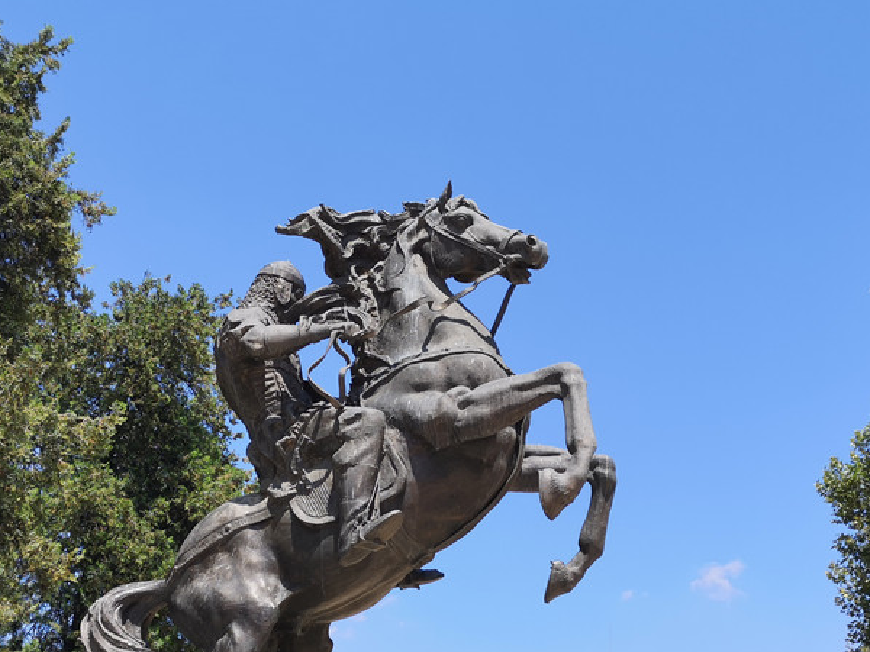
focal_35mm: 48
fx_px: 1206
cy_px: 506
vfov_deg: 29.7
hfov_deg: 39.3
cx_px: 311
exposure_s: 1/1698
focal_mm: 3.95
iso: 50
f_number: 1.8
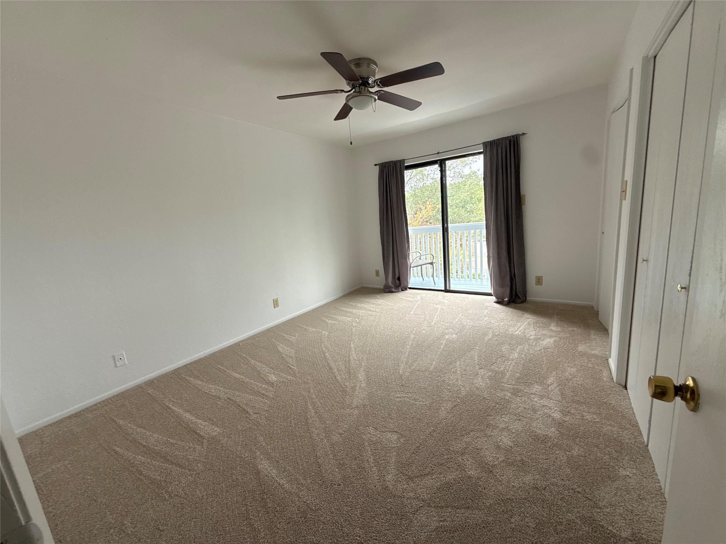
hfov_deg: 102.1
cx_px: 363
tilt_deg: -10.2
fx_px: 294
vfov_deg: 85.7
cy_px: 272
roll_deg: +5.1
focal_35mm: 14
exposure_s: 1/112
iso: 64
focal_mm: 2.22
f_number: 2.2
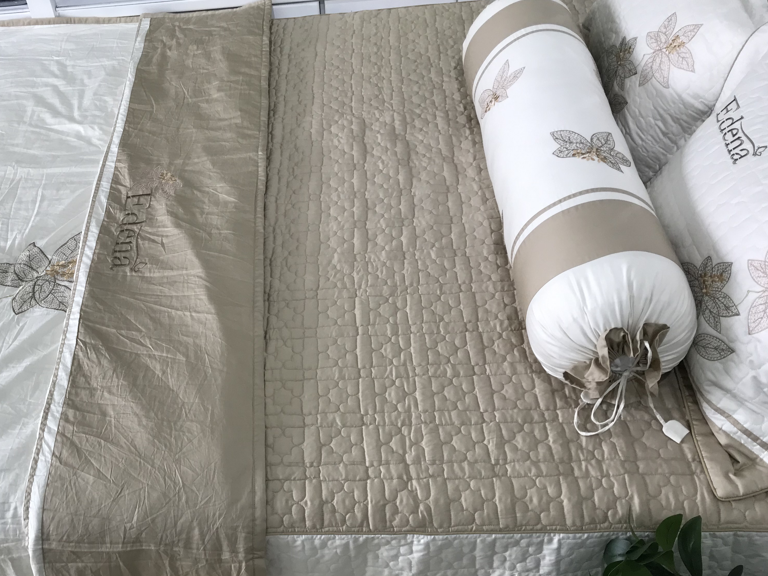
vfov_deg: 37.7
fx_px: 843
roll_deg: +8.9
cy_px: 304
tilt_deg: -43.6
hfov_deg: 48.4
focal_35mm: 38
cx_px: 275
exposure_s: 1/100
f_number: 1.8
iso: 40
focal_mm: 3.99
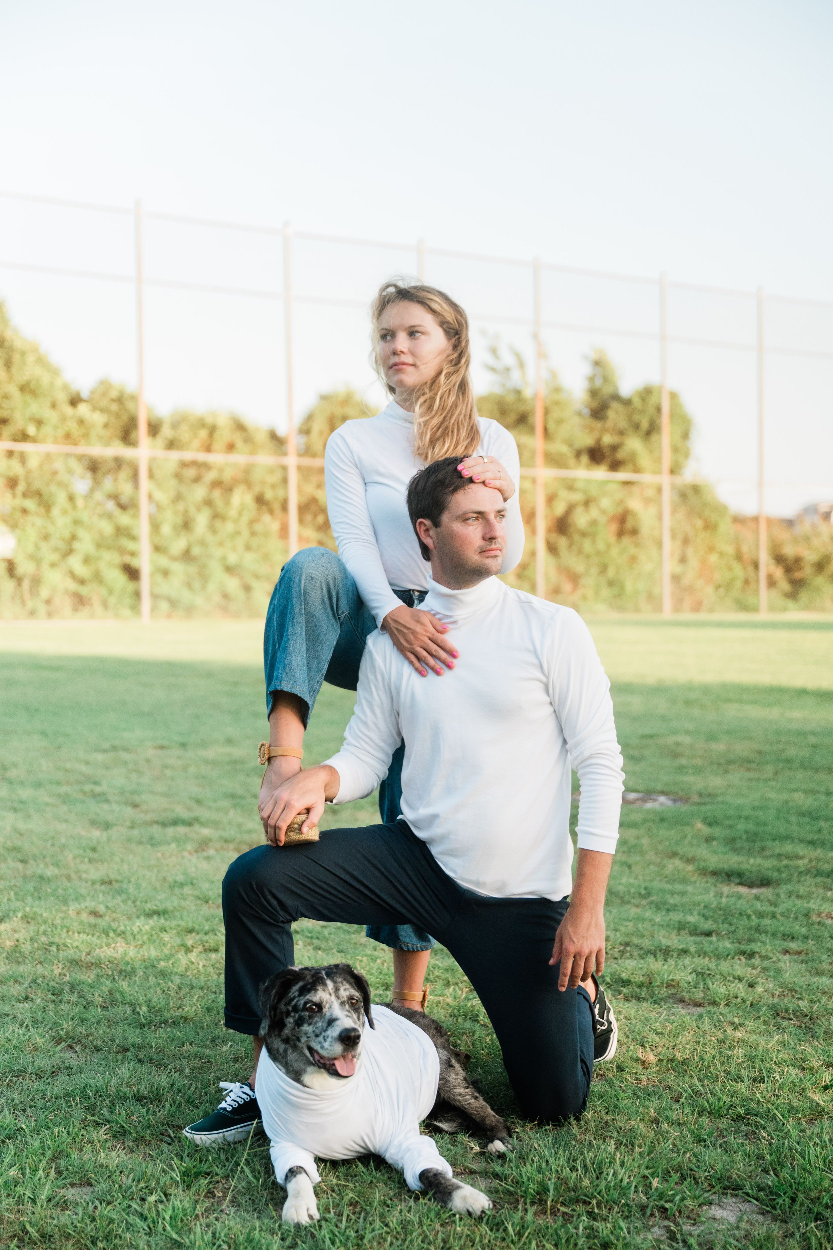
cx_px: 416
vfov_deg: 37.5
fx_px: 1839
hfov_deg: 25.5
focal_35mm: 53
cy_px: 625
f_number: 2.8
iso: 1600
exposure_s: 1/6400
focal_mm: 53
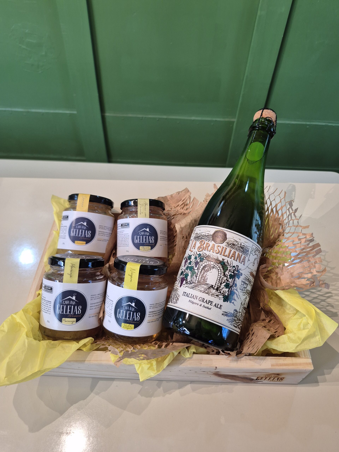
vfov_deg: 73.9
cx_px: 170
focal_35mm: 23
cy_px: 226
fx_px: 300
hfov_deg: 58.9
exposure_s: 1/120
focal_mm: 5.4
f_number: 1.8
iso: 200
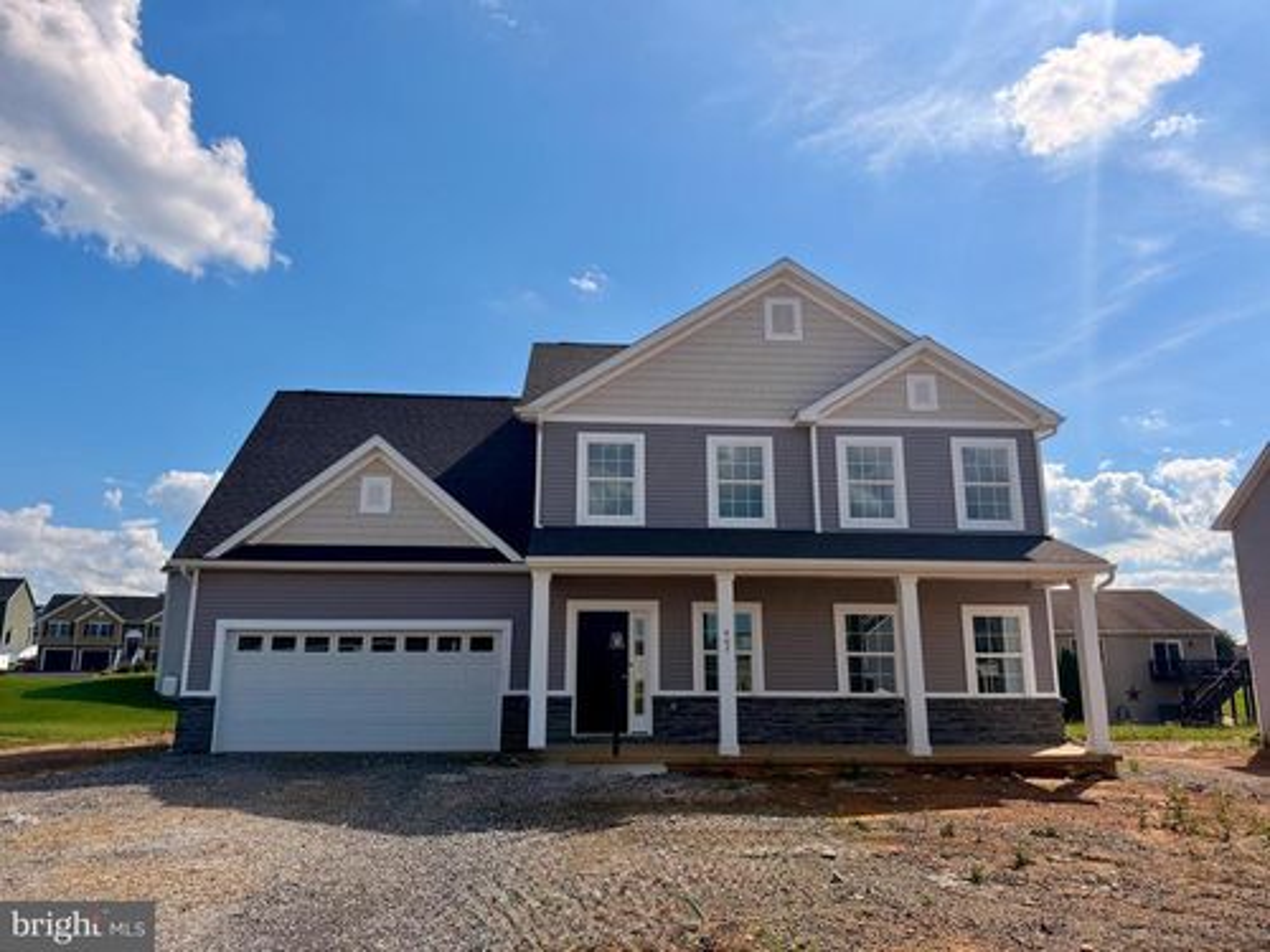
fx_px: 881
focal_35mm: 24
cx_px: 635
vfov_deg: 56.8
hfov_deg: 71.6
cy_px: 476
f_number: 1.78
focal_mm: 6.76
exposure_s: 1/10309
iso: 100
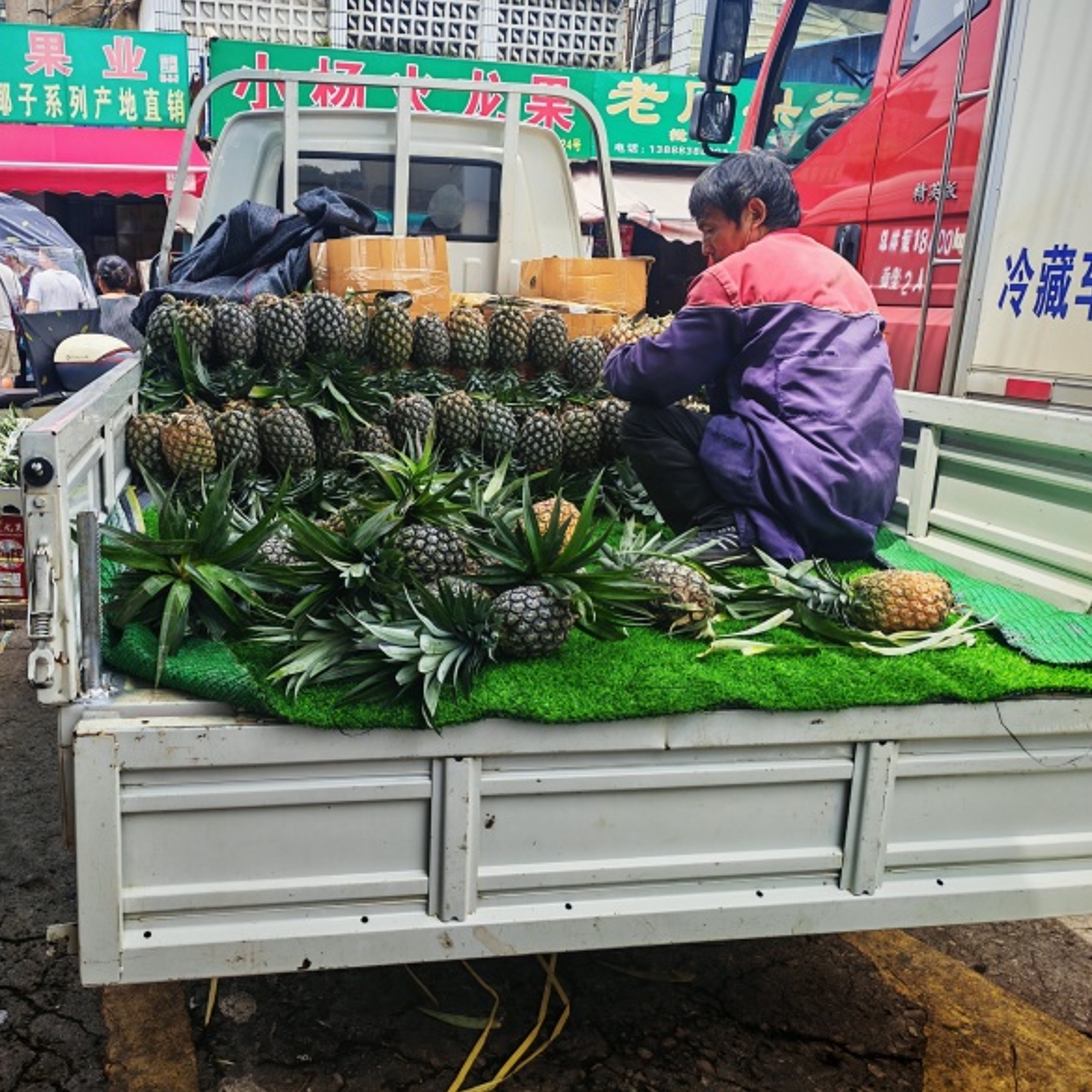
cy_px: 534
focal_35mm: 29
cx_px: 405
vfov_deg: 55.6
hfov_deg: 54.9
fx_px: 1035
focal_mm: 5.52
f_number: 1.95
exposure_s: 1/750
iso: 50
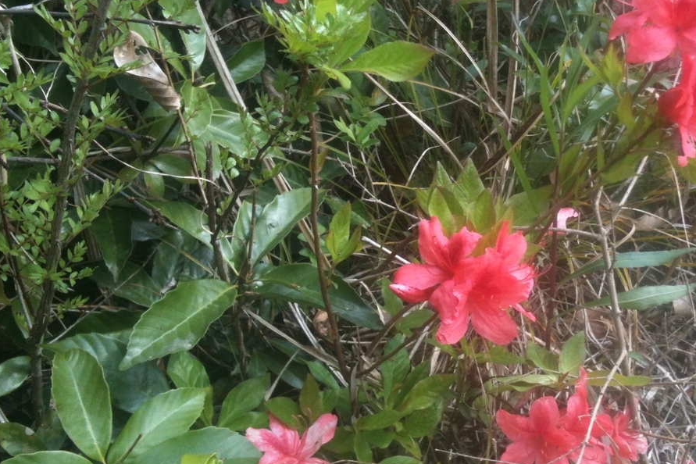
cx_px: 466
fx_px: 947
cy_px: 219
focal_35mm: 49
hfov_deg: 39.8
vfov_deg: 27.5
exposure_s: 1/174
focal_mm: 3.85
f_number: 2.8
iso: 64
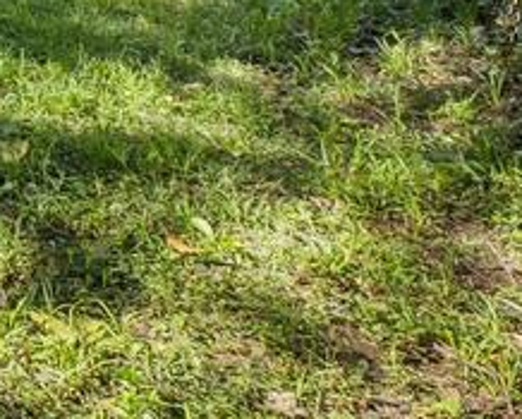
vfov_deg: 17.5
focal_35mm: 66
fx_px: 1021
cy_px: -391
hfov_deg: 16.9
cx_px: -620
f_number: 8
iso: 250
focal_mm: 10
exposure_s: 1/60
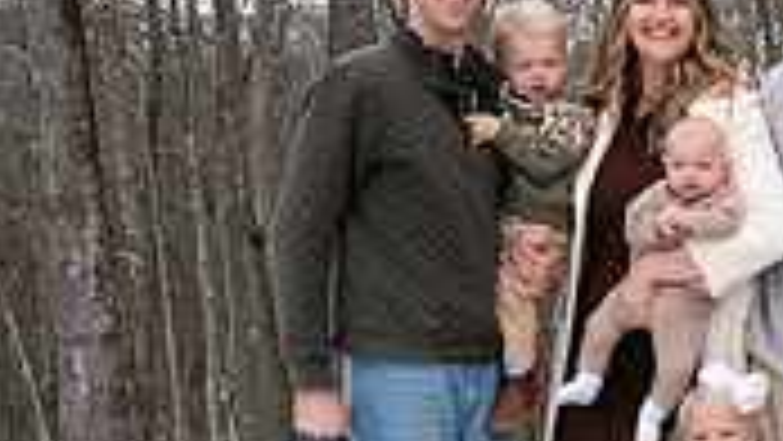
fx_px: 2035
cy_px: 340
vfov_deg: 12.3
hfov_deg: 19.6
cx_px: 1080
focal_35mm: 98
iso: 800
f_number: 13
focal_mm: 28
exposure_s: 1/250
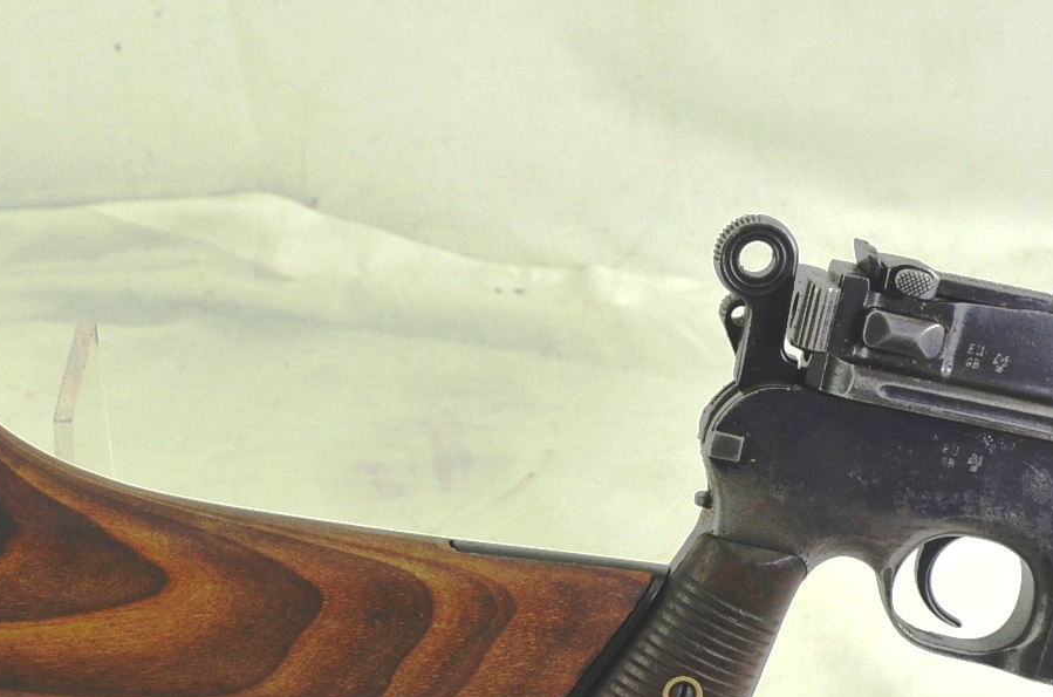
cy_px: 609
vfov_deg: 18.1
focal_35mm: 74
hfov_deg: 27.4
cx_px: 488
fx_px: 2160
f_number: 6.3
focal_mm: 18
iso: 200
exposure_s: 1/160
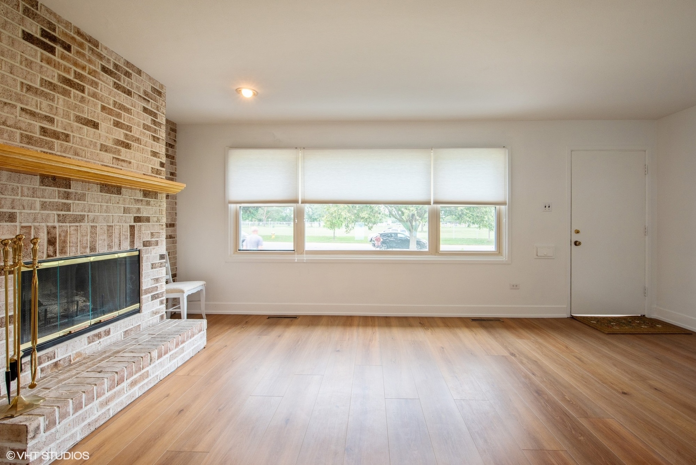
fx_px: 290
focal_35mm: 15
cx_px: 348
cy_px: 232
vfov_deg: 77.3
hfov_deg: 100.4
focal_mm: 15
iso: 250
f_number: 11
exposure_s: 1/15
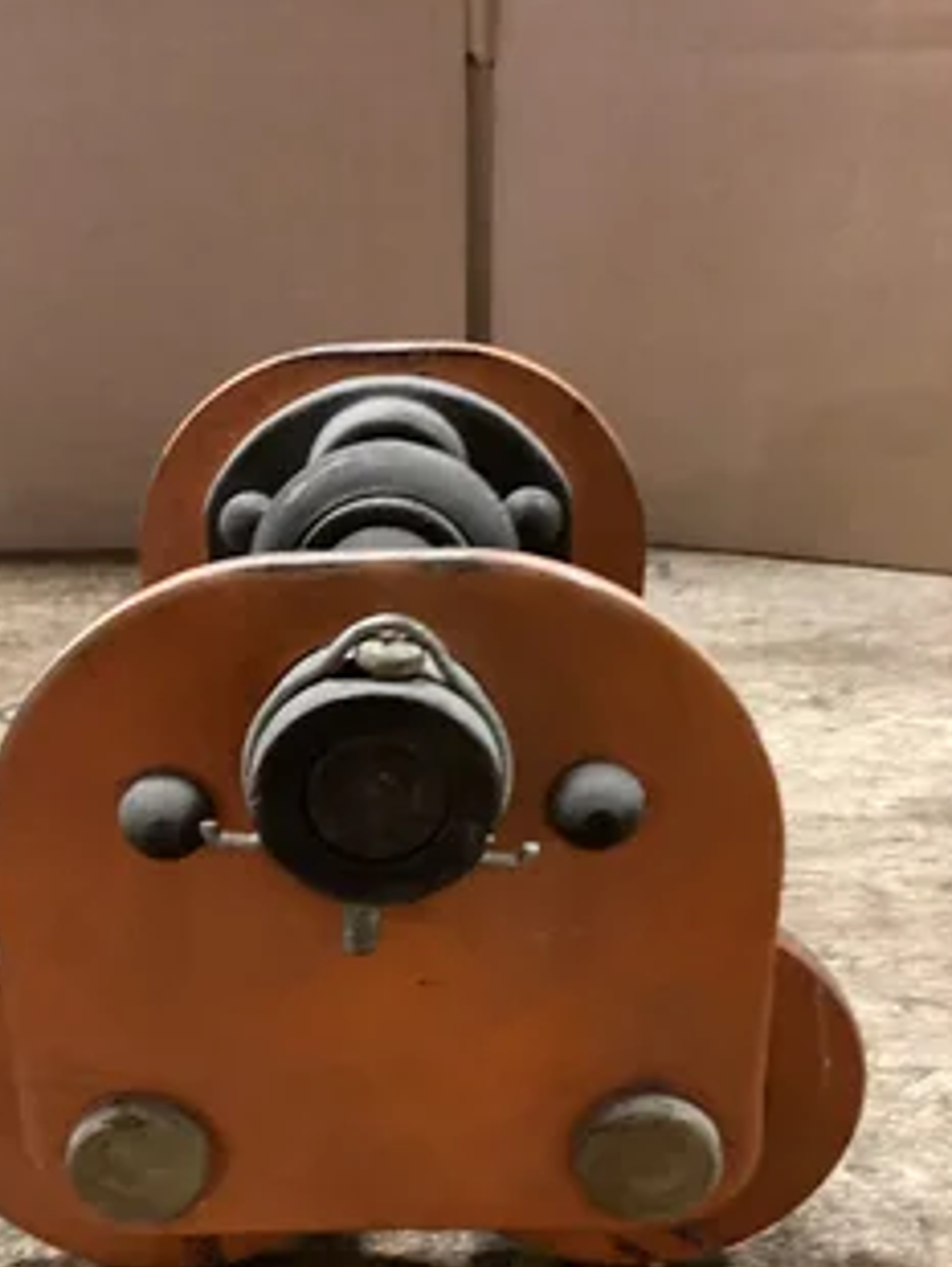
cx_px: 368
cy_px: 809
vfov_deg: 46.3
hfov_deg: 35.8
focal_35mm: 40
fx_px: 1465
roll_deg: +4.1
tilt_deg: -26.6
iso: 800
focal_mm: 3.3
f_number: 2.4
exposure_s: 1/24
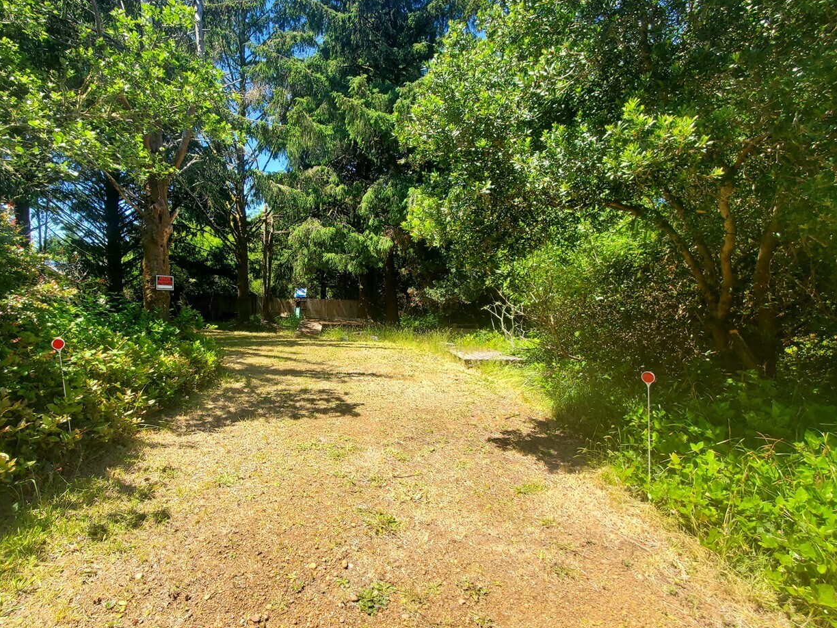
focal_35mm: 17
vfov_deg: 74.7
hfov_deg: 90.5
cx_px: 360
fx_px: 411
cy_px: 302
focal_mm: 1.8
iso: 50
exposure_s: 1/447
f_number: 2.2
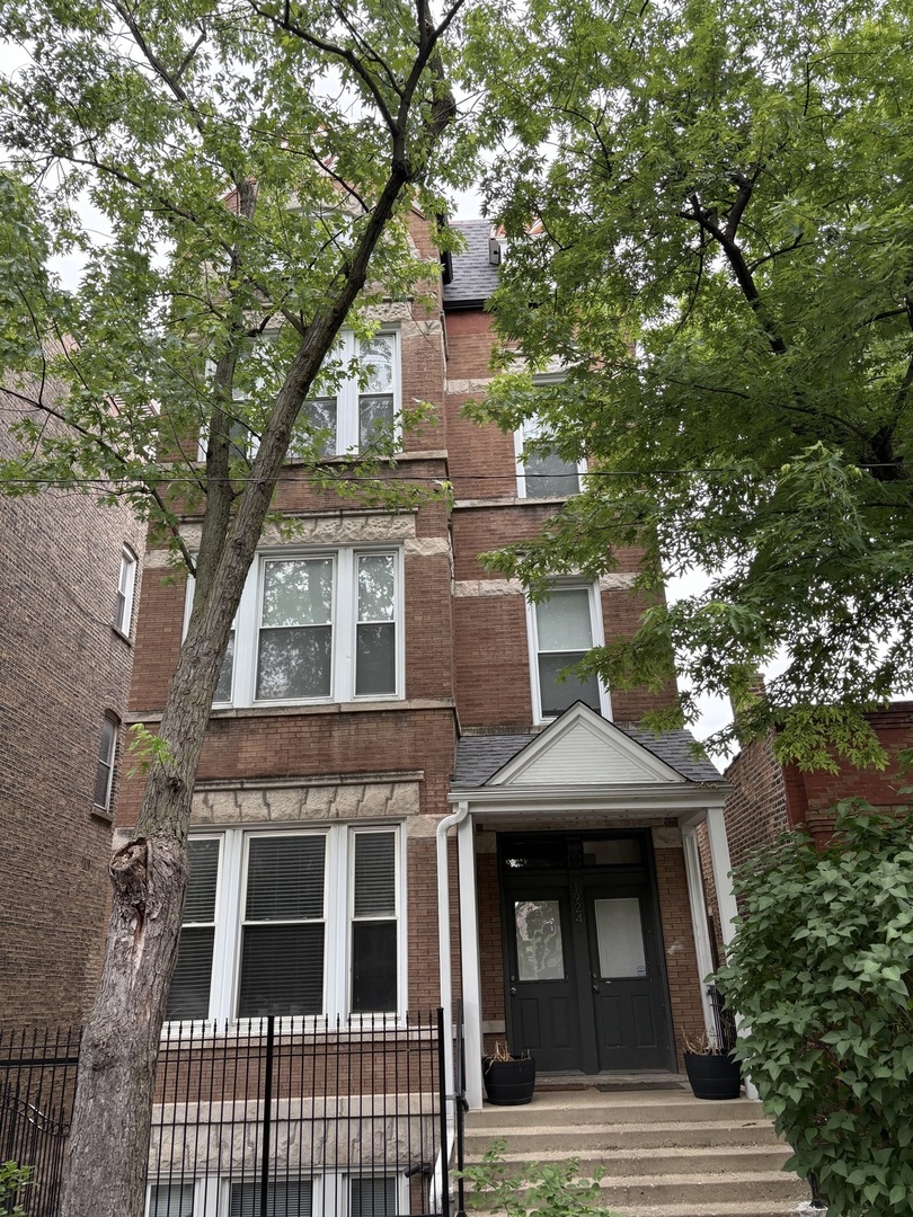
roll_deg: +1.6
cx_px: 456
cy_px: 608
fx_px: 914
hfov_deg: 53.1
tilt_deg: +24.5
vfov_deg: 67.3
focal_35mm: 26
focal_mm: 5.96
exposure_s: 1/233
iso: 64
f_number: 1.6
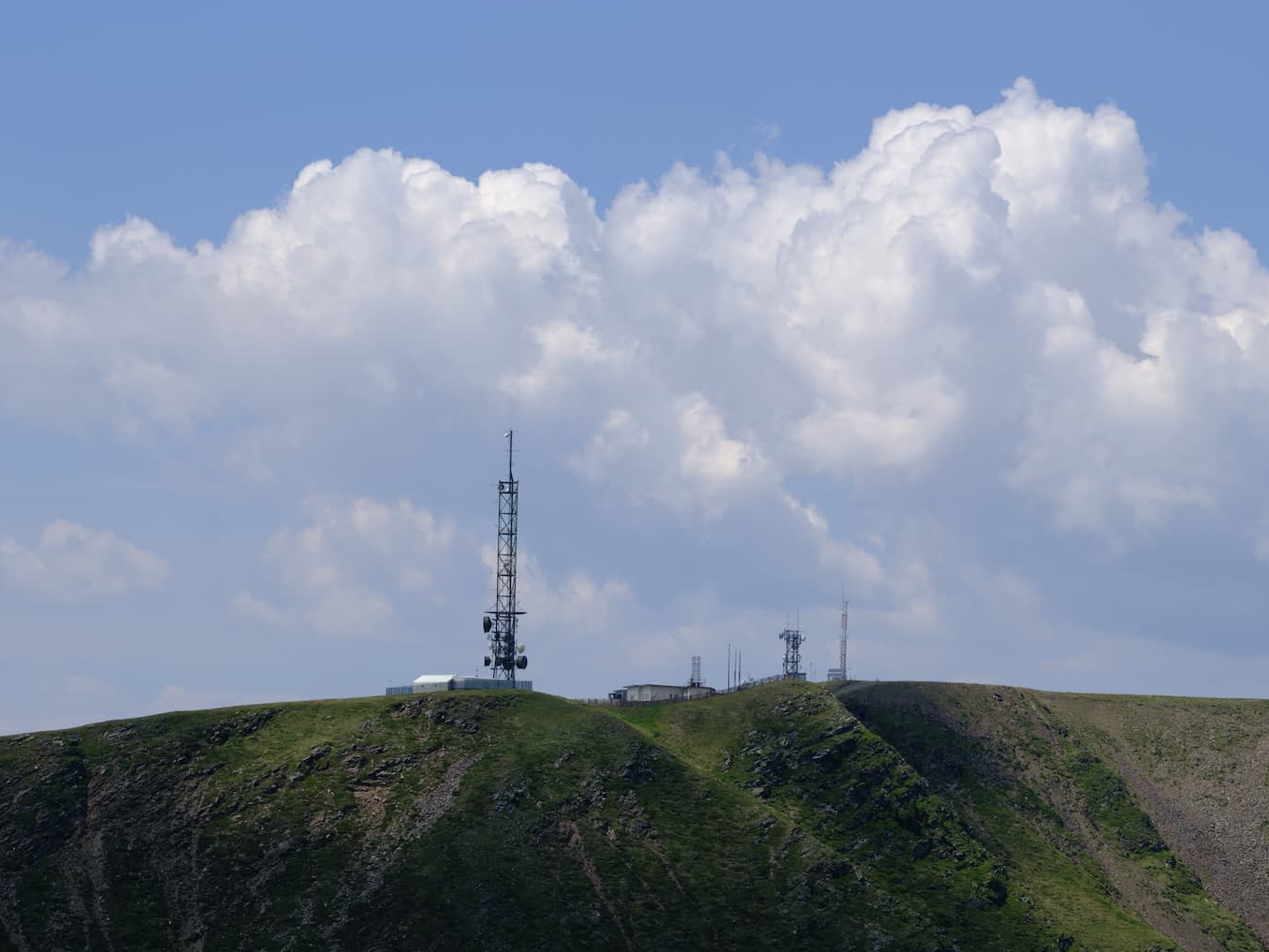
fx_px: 5389
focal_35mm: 147
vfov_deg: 10.1
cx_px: 617
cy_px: 476
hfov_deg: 13.4
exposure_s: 1/420
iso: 125
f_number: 8
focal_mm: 90
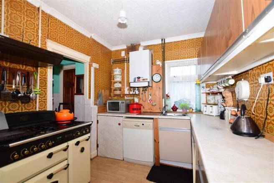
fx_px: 114
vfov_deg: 77.3
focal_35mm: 15
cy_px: 92
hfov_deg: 100.4
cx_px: 137
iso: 400
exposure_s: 1/30
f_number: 5.6
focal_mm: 10
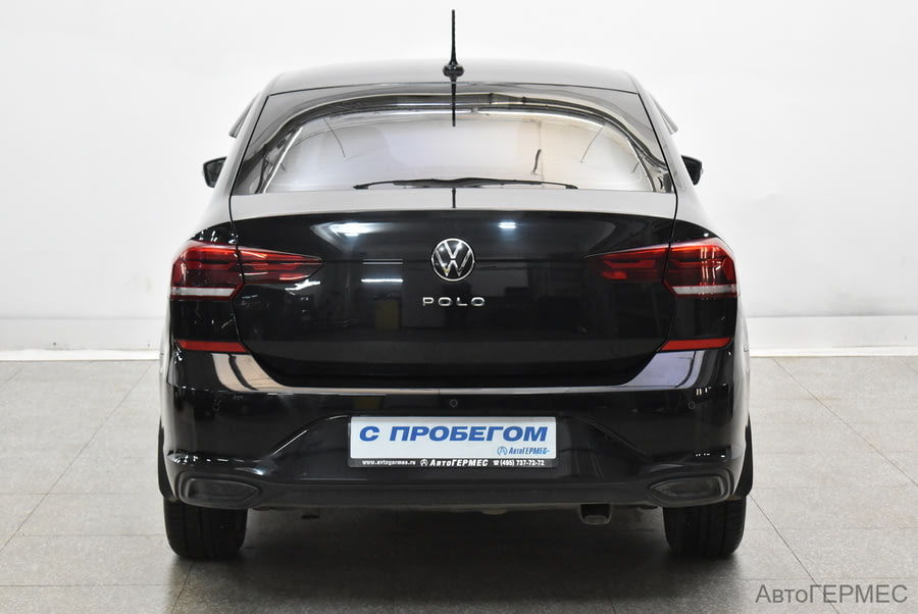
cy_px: 307
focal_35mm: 78
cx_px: 459
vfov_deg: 17.5
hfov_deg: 26.0
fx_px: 1991
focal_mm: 52
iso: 3200
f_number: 5.6
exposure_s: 1/80
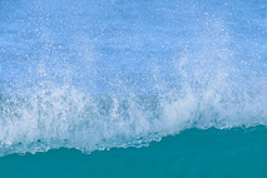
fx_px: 16642
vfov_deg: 0.6
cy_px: 217
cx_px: 88
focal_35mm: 2244
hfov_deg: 0.9
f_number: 11
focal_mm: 800
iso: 2500
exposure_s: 1/2000
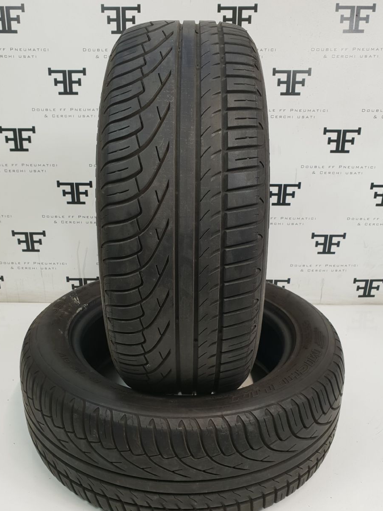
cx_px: 180
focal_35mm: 28
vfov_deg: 63.4
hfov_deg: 49.7
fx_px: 413
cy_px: 261
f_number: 2.4
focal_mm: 4.3
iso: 125
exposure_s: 1/50
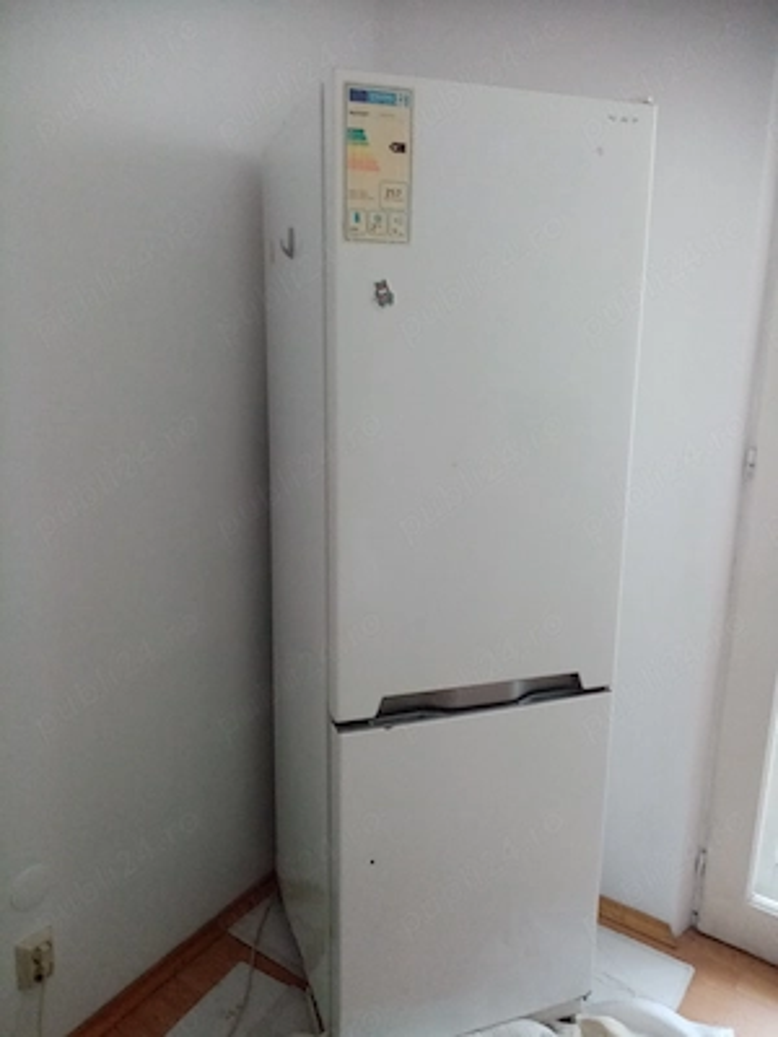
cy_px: 518
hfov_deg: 53.1
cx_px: 389
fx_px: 779
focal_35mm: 26
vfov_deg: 67.3
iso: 469
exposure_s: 1/25
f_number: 1.8
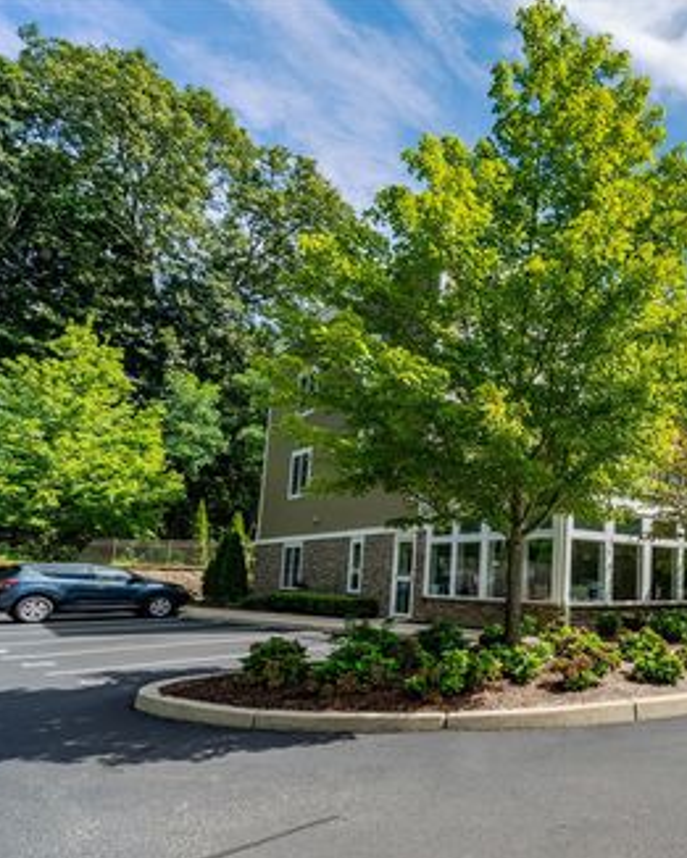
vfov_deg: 72.6
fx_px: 584
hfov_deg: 52.5
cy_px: 433
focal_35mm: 23
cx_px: 634
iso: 100
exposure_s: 1/250
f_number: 6.3
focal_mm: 16
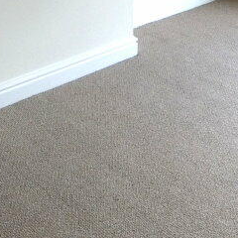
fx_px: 560
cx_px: 143
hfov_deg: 23.9
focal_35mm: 72
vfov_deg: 21.0
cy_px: -98
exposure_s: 1/60
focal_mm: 3.6
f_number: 2.8
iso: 250
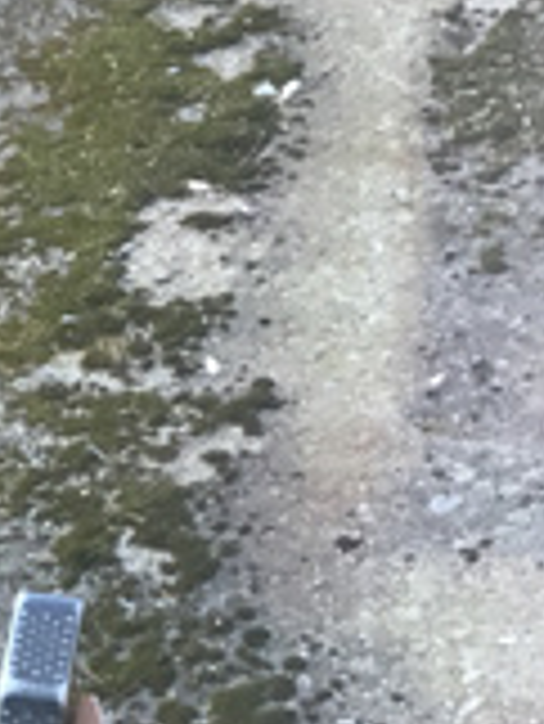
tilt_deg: -39.2
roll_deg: +6.9
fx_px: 2009
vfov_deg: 19.6
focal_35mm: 96
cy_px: 787
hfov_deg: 14.8
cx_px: -137
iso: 40
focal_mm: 3.3
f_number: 2.4
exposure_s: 1/33
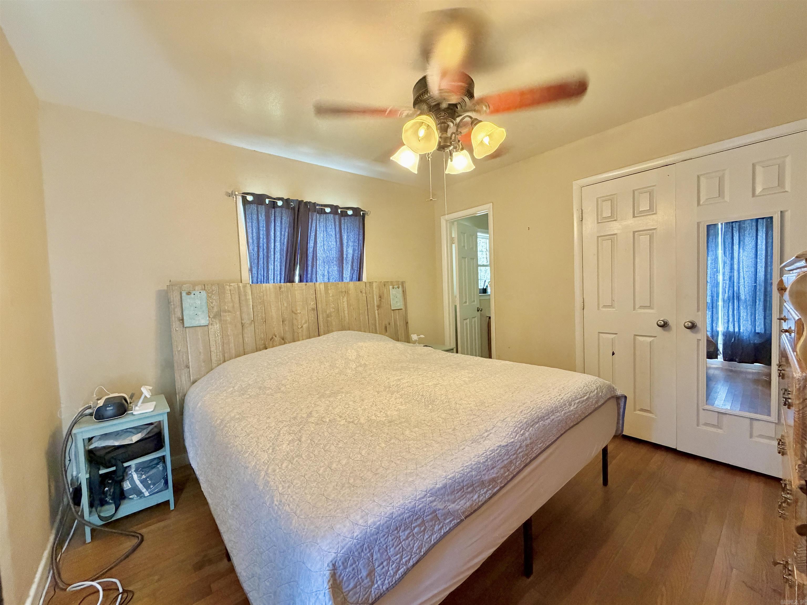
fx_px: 326
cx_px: 404
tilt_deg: -2.1
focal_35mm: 14
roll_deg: +2.2
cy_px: 302
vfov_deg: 85.7
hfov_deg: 102.1
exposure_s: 1/60
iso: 500
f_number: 2.2
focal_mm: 2.22
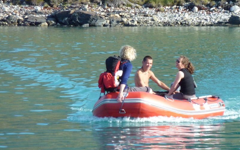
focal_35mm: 319
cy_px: 73
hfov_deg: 6.6
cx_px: 120
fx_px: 2086
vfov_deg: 4.1
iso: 320
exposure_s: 1/640
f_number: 4.9
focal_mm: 49.2
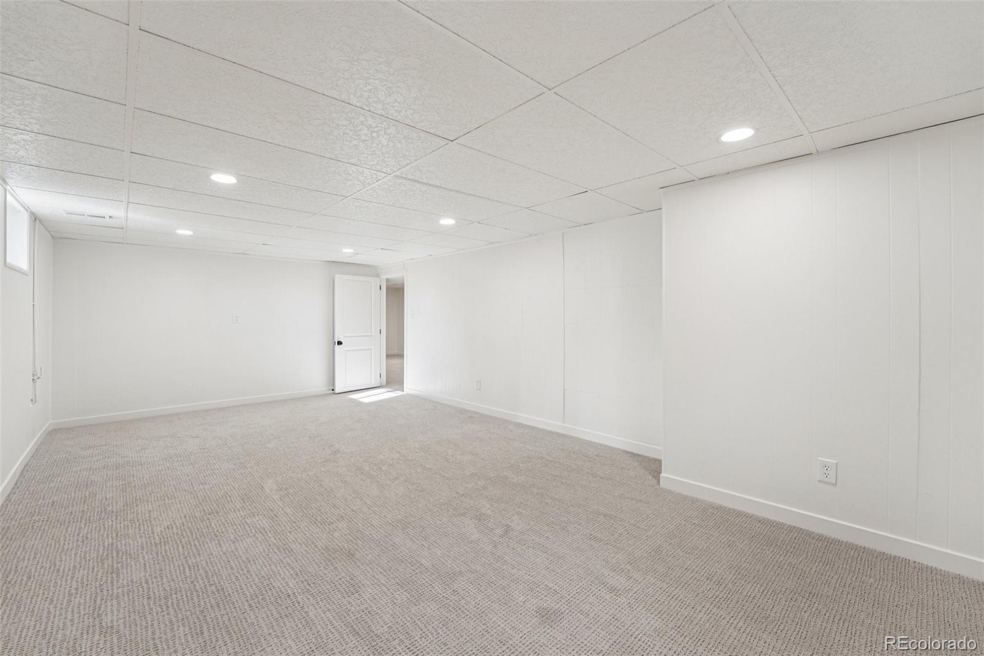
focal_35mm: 14
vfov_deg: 81.2
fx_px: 383
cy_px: 328
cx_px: 492
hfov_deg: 104.3
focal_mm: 14
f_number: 8
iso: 400
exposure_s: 1/30
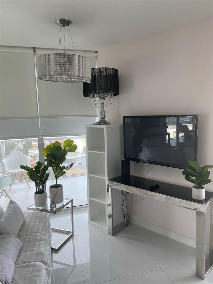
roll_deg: +1.6
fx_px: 213
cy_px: 142
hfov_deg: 53.1
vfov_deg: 67.3
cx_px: 106
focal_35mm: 26
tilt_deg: -6.4
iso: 40
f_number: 1.8
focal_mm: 4.25
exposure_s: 1/122
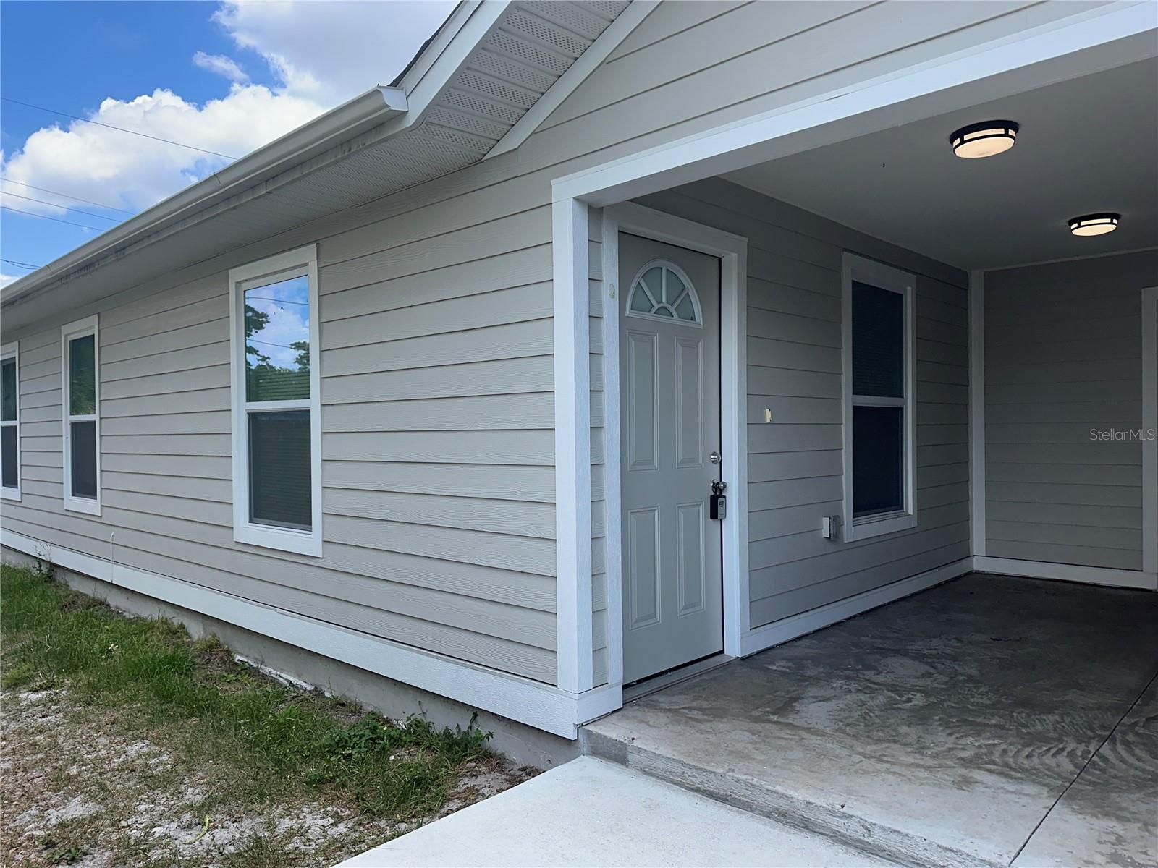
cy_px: 434
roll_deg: -0.7
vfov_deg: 56.8
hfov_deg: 71.6
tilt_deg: -0.3
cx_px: 579
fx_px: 803
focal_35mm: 24
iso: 80
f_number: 1.78
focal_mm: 6.86
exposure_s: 1/1453
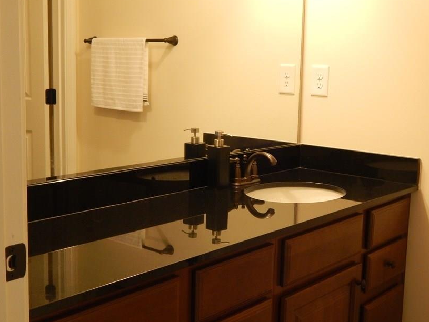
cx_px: 247
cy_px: 152
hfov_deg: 35.5
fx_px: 670
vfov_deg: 27.0
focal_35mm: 54
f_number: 3.6
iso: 400
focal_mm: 7.7
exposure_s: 1/15
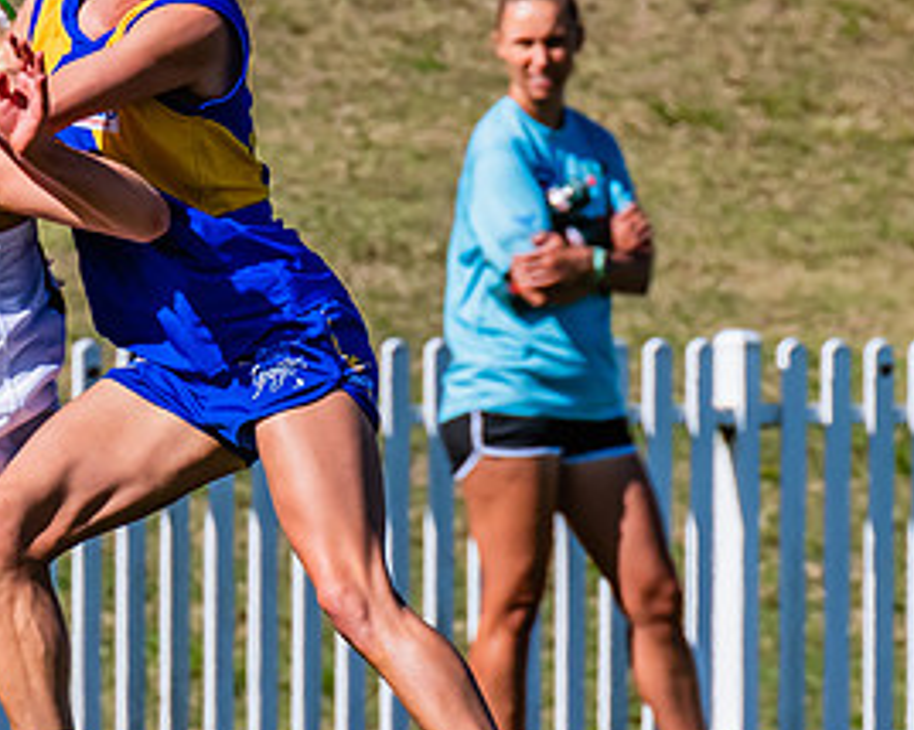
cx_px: 296
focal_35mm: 1664
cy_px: 378
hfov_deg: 1.2
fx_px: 44980
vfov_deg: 0.9
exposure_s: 1/1250
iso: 640
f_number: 11
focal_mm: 420
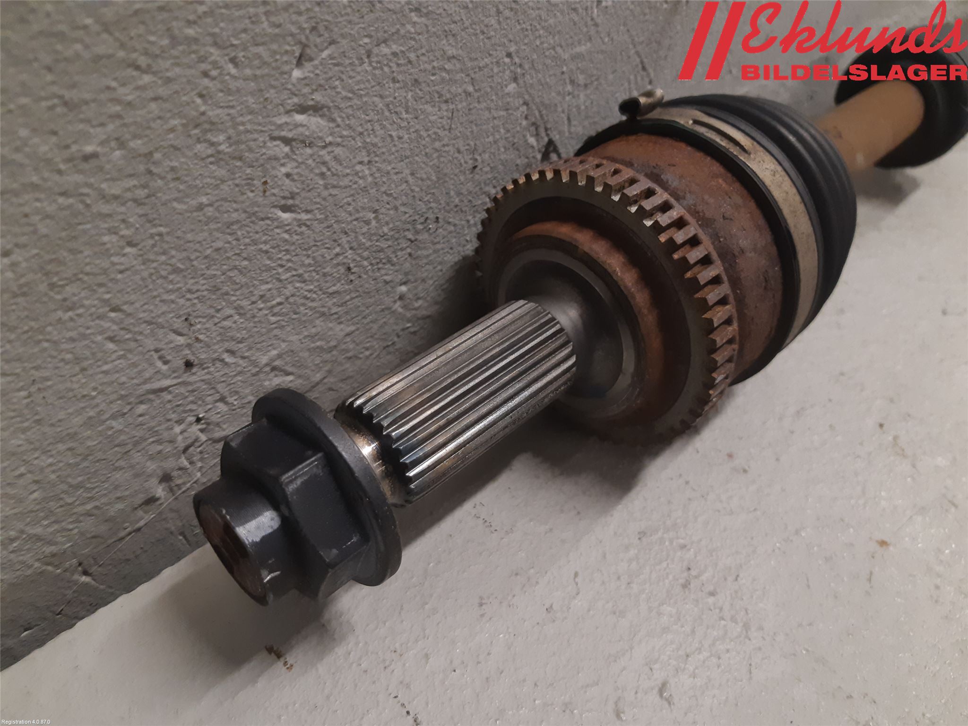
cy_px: 363
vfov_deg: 53.1
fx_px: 727
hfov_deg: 67.3
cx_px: 484
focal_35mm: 26
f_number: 1.7
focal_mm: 3.93
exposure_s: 1/50
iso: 160
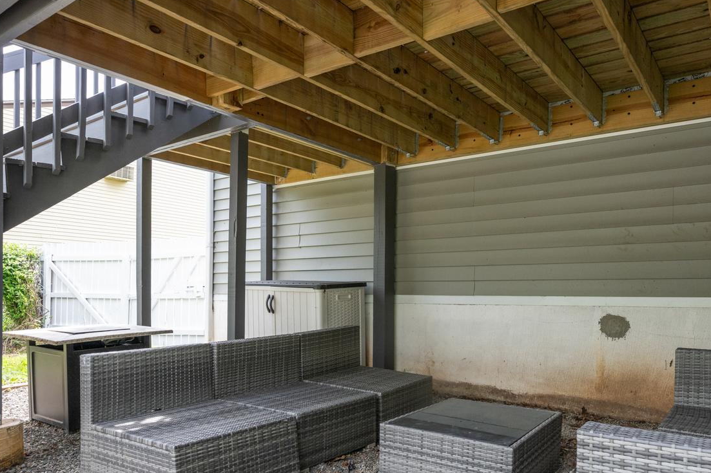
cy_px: 301
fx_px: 513
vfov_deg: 49.0
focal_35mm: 26
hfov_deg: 68.8
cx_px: 424
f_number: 8
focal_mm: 14
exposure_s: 1/125
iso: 400
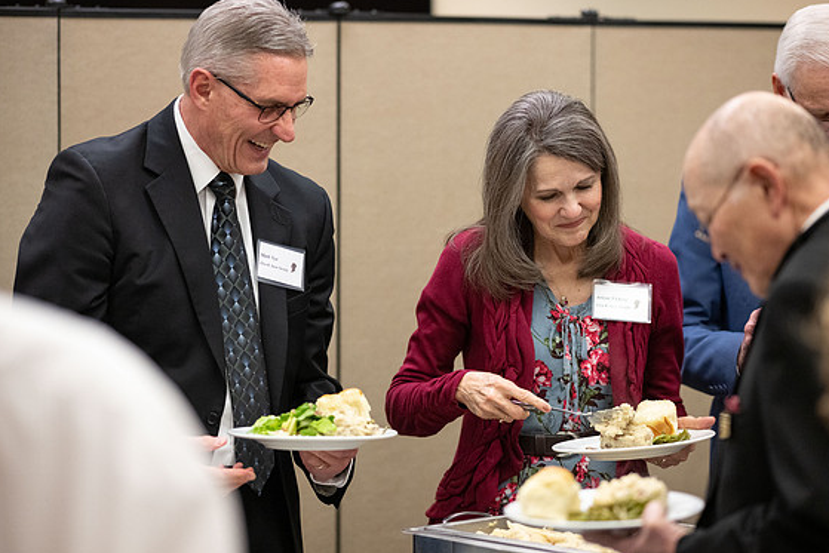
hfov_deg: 18.8
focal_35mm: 109
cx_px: 427
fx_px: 2511
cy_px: 276
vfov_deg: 12.6
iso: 3200
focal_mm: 105
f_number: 2.2
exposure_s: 1/800
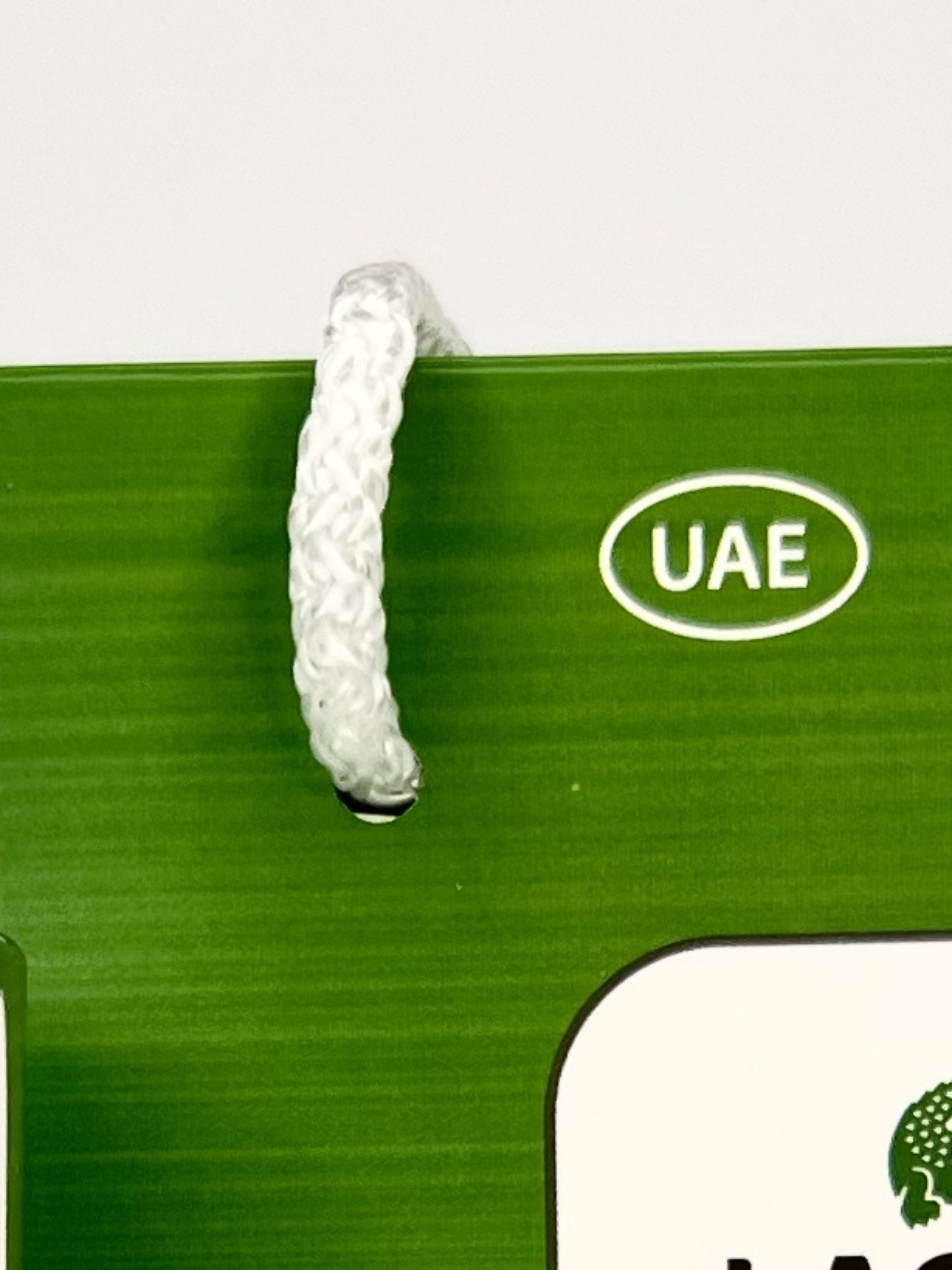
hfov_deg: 11.6
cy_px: 1833
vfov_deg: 14.5
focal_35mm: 128
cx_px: 388
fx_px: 4695
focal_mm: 5.7
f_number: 1.5
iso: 50
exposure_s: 1/434
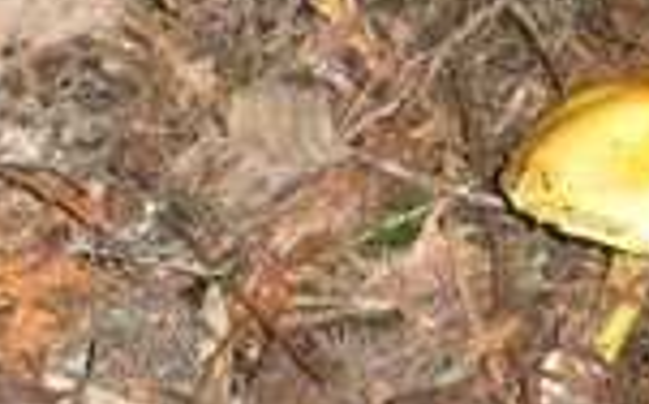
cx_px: 408
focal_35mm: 284
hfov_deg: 7.4
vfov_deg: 4.6
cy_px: 428
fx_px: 5018
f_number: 4.8
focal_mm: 14.2
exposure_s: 1/125
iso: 600
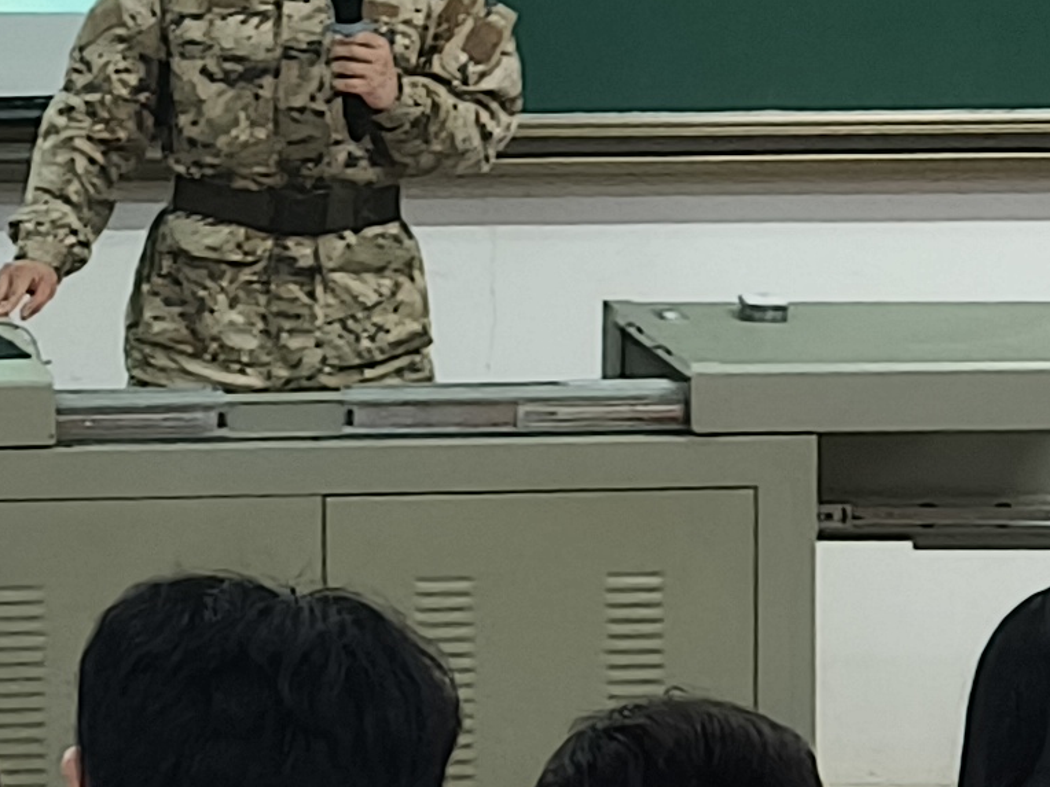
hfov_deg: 7.8
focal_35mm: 252
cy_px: 205
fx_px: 7644
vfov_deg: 5.9
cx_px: -73
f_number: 2
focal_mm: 7.1
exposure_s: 1/50
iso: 640
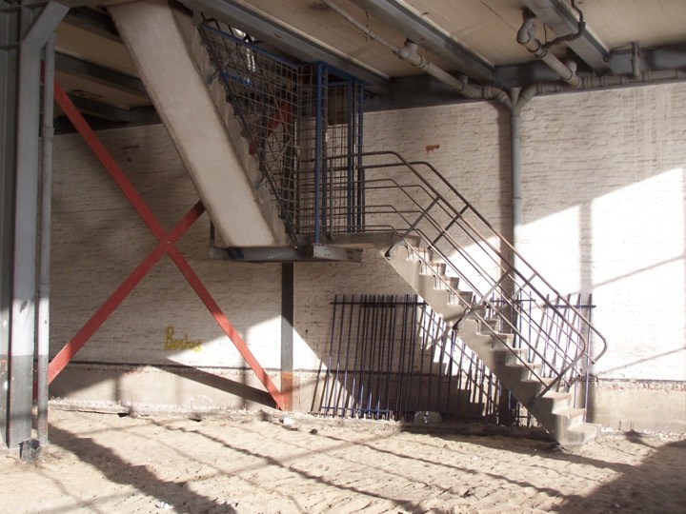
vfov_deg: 26.1
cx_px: 343
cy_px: 257
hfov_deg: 34.3
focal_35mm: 56
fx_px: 1110
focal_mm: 9.3
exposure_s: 1/350
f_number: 3.2
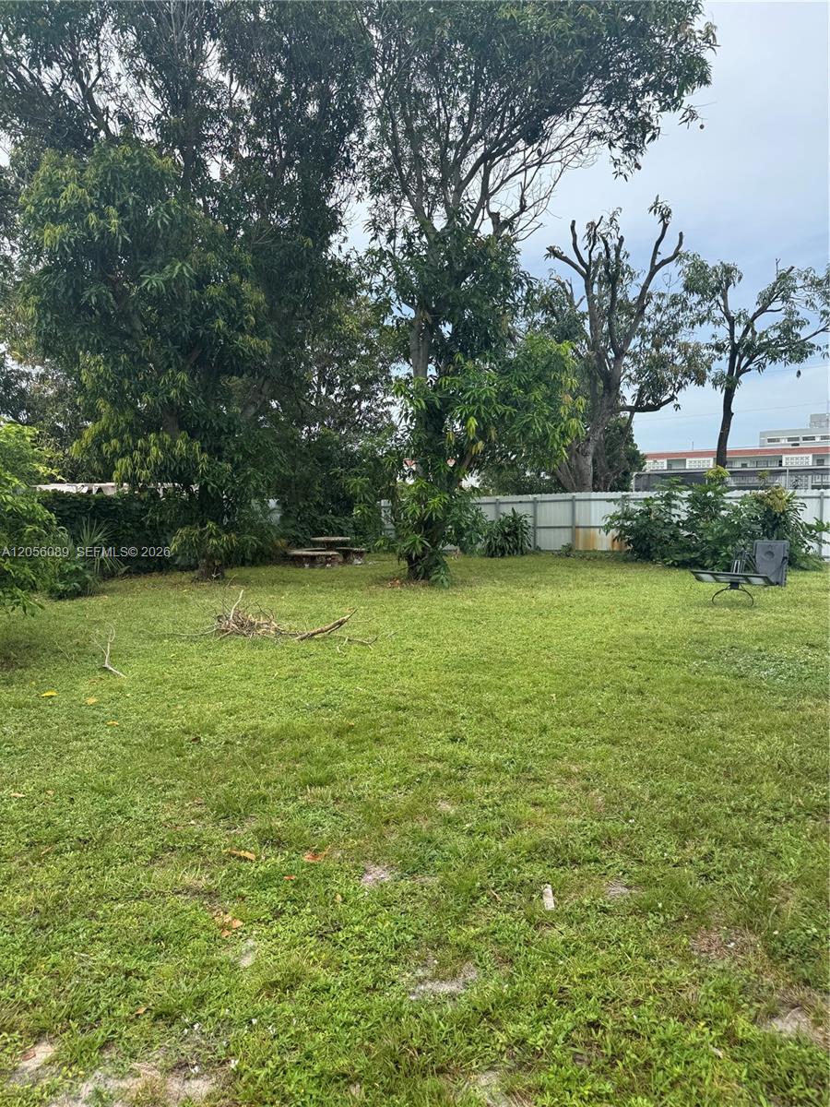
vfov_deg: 71.6
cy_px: 554
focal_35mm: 24
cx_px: 415
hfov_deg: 56.8
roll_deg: +0.5
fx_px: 767
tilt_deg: -4.2
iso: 80
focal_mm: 6.76
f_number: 1.78
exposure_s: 1/1923
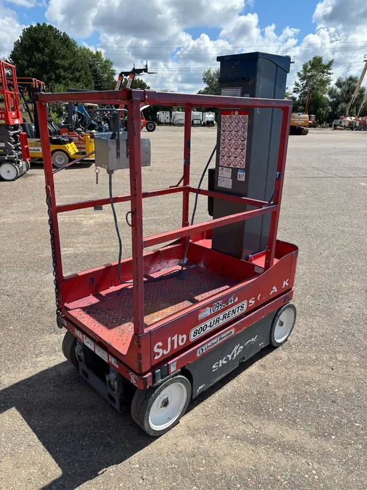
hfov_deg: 53.1
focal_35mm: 26
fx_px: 367
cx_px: 184
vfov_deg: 67.3
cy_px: 245
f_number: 1.6
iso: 50
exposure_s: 1/2639
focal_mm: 5.96
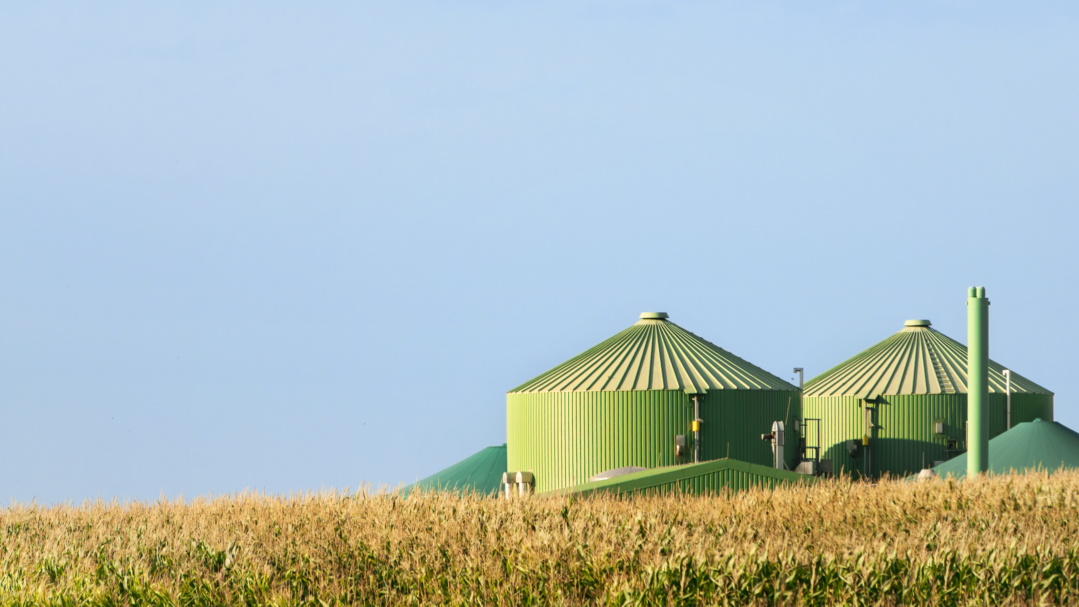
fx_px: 9013
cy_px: 279
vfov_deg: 3.9
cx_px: 540
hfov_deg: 6.9
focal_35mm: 315
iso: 200
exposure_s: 1/500
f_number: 8
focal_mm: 200
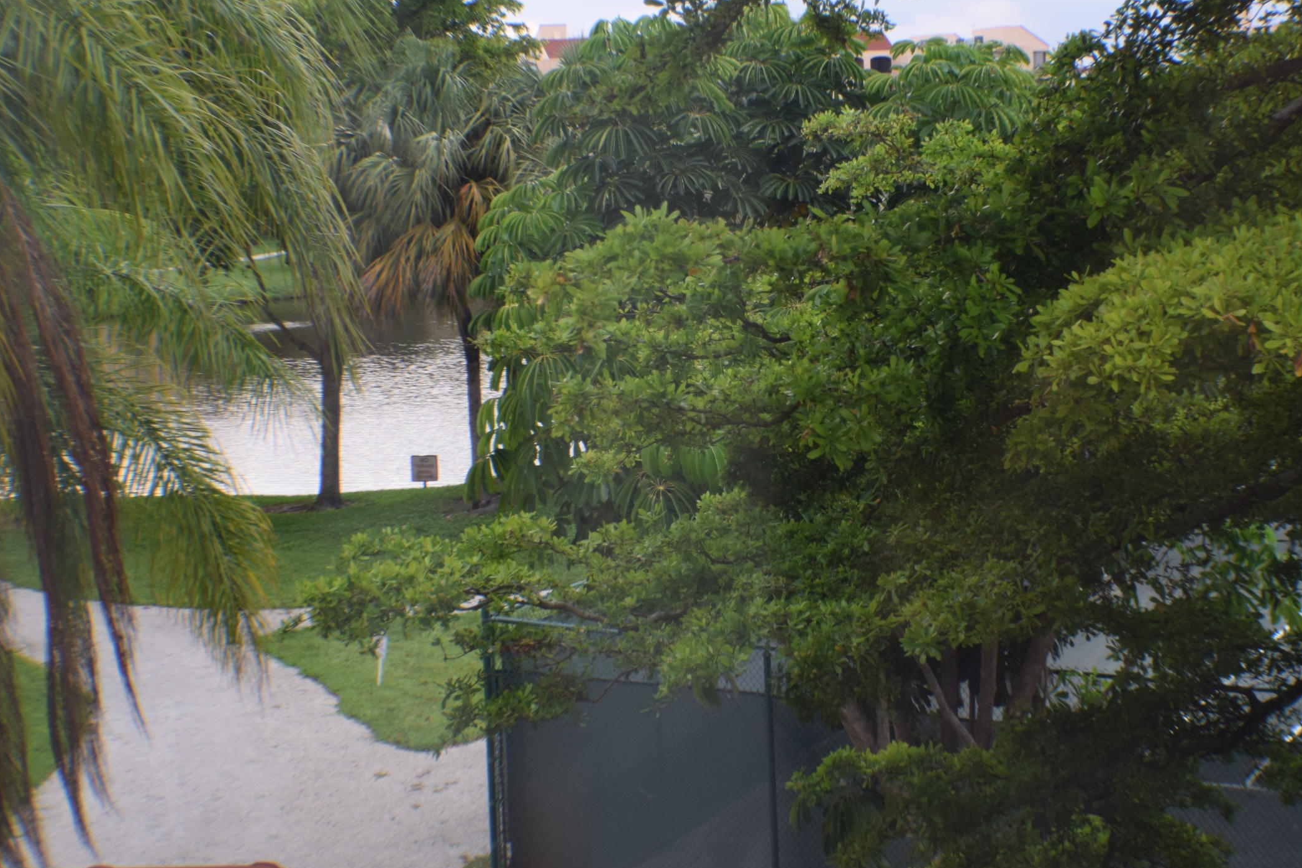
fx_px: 2640
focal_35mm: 73
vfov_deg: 18.6
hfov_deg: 27.6
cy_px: 310
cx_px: 789
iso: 400
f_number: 4.5
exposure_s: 1/60
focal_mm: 34
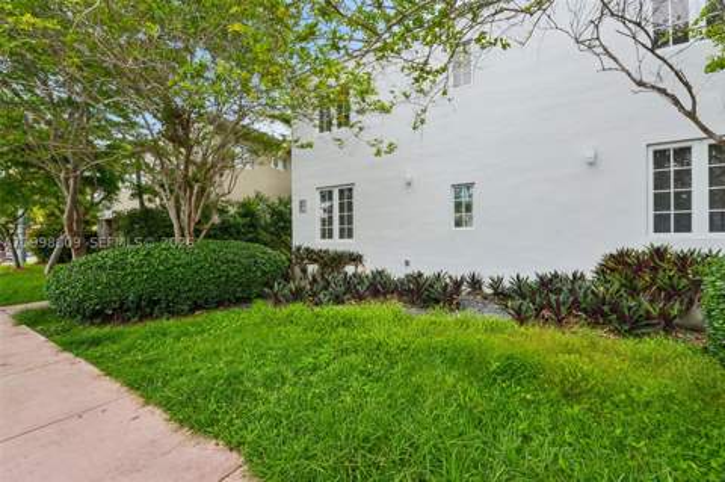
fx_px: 282
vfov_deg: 81.1
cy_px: 241
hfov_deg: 104.3
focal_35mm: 14
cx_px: 362
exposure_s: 1/250
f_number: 8
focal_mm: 14
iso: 200
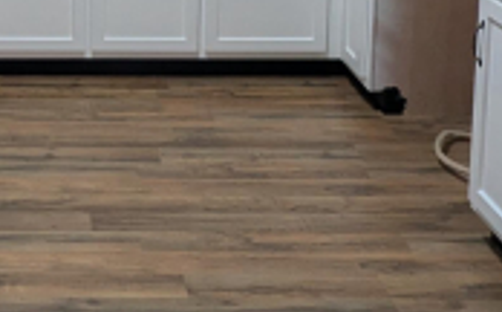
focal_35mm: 65
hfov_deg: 29.9
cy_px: -156
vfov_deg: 17.8
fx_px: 888
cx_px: 26
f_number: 2.2
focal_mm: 2.35
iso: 156
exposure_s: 1/60
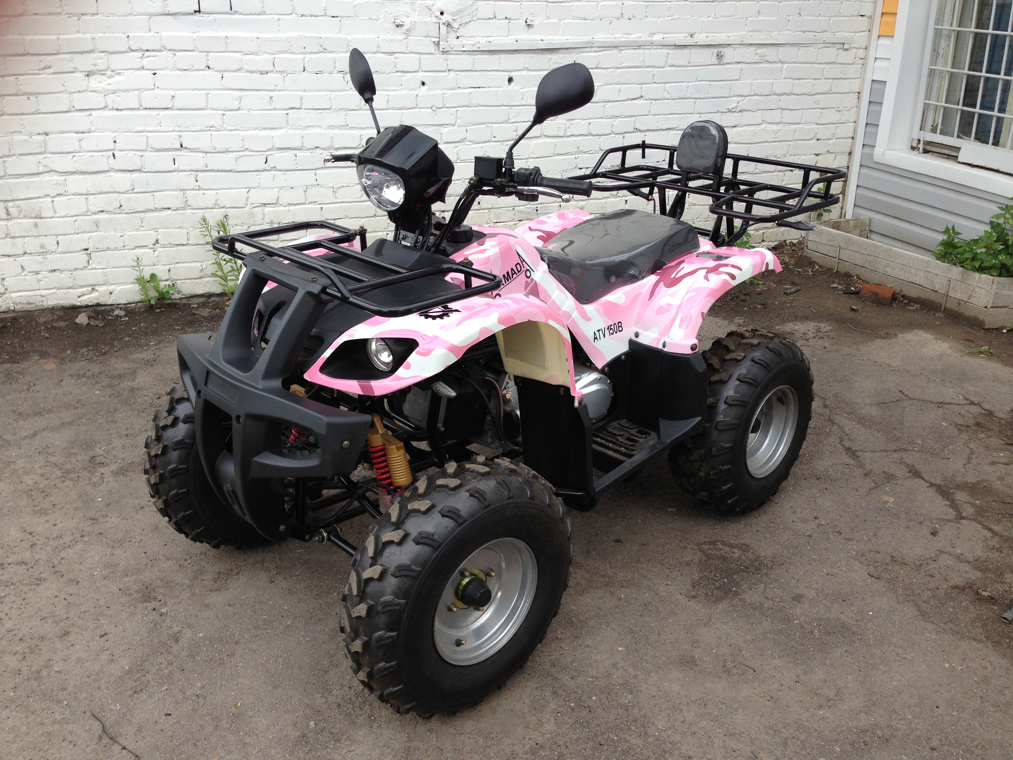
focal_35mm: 33
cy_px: 380
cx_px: 506
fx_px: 966
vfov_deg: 42.9
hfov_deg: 55.4
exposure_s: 1/250
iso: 50
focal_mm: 4.13
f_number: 2.4
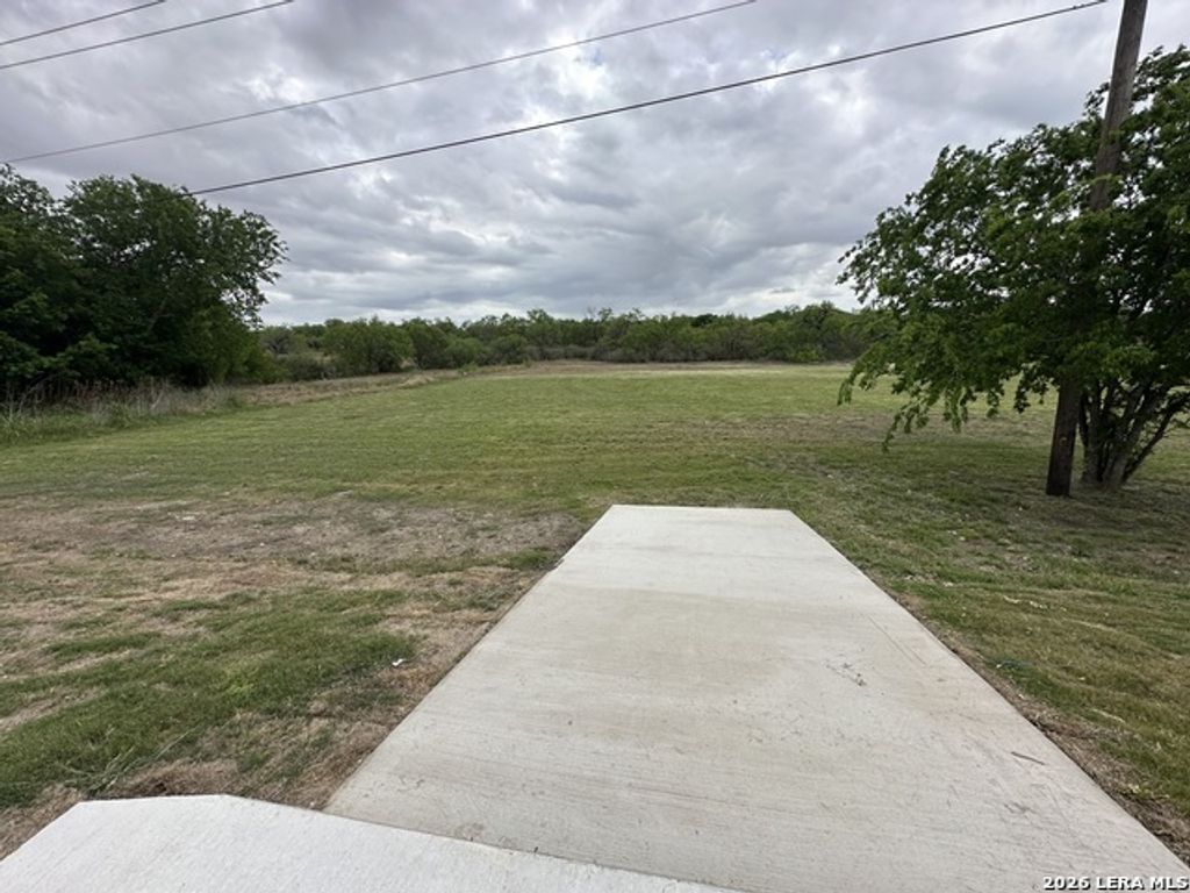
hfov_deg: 102.1
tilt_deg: -11.1
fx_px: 481
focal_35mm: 14
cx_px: 595
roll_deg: +3.1
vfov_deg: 85.7
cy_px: 446
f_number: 2.2
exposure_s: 1/1689
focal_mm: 2.22
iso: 50
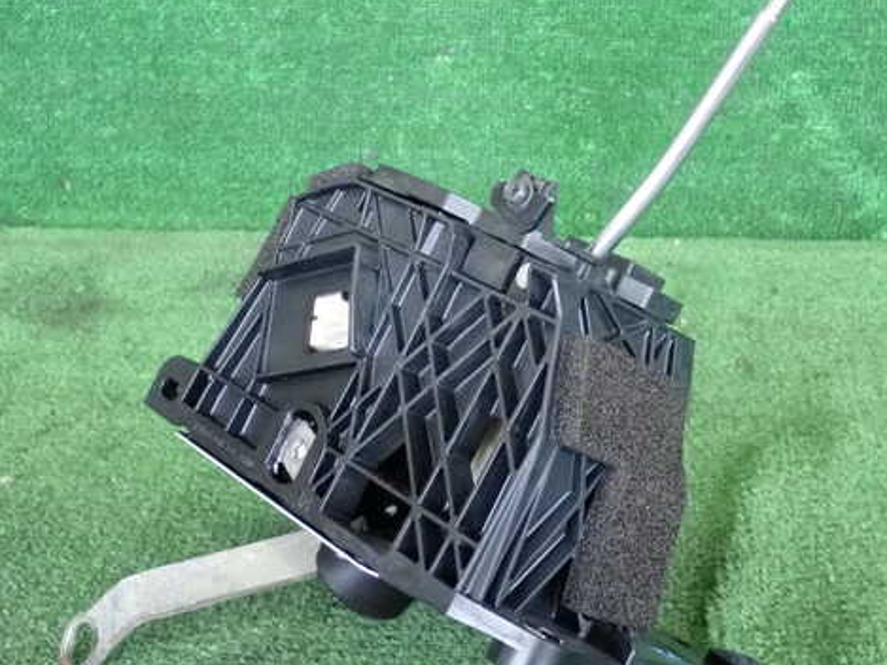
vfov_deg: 22.9
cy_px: 327
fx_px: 1640
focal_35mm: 64
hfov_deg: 30.3
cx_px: 461
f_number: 3.2
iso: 1600
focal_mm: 9.01
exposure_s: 1/125
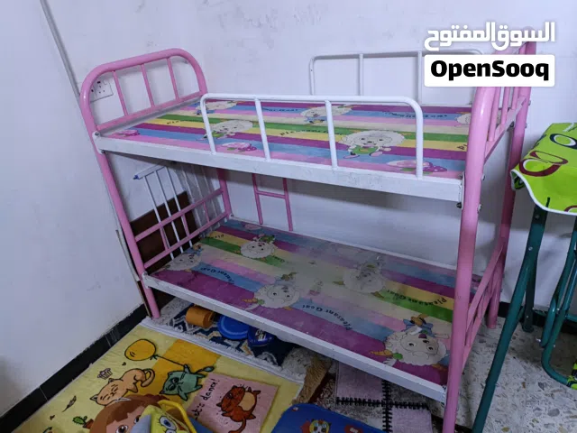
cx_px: 288
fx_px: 383
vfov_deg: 58.9
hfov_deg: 73.9
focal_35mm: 23
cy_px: 216
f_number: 1.79
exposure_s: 1/50
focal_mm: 4.71
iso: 477
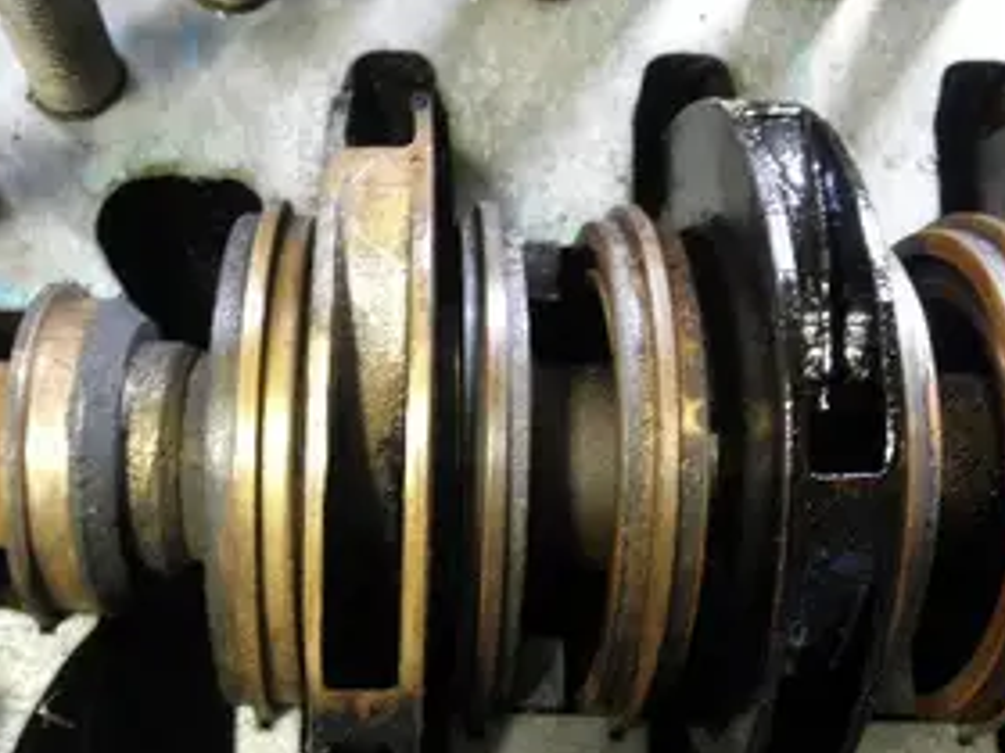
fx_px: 1161
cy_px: 463
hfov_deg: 46.1
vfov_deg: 35.8
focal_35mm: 40
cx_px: 341
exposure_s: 1/4
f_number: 3
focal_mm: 5
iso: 200
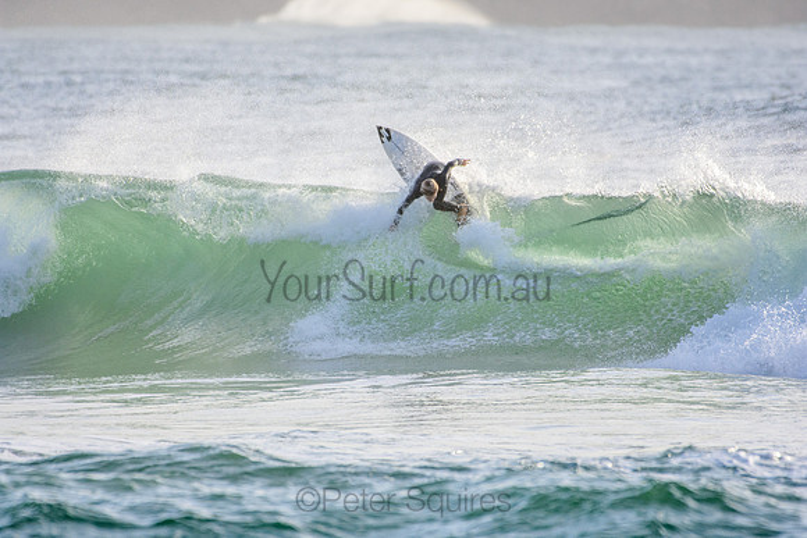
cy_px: 269
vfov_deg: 1.8
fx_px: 16816
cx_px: 404
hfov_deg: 2.7
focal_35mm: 750
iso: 450
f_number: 5.6
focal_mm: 500
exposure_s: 1/2000
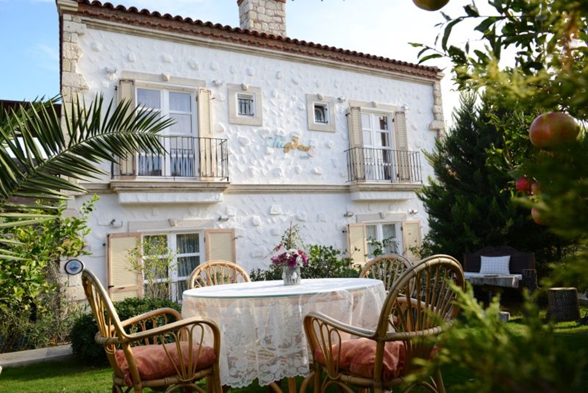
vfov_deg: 49.6
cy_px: 196
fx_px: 425
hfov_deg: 69.4
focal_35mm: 26
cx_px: 294
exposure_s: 1/250
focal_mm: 26
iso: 250
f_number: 5.6
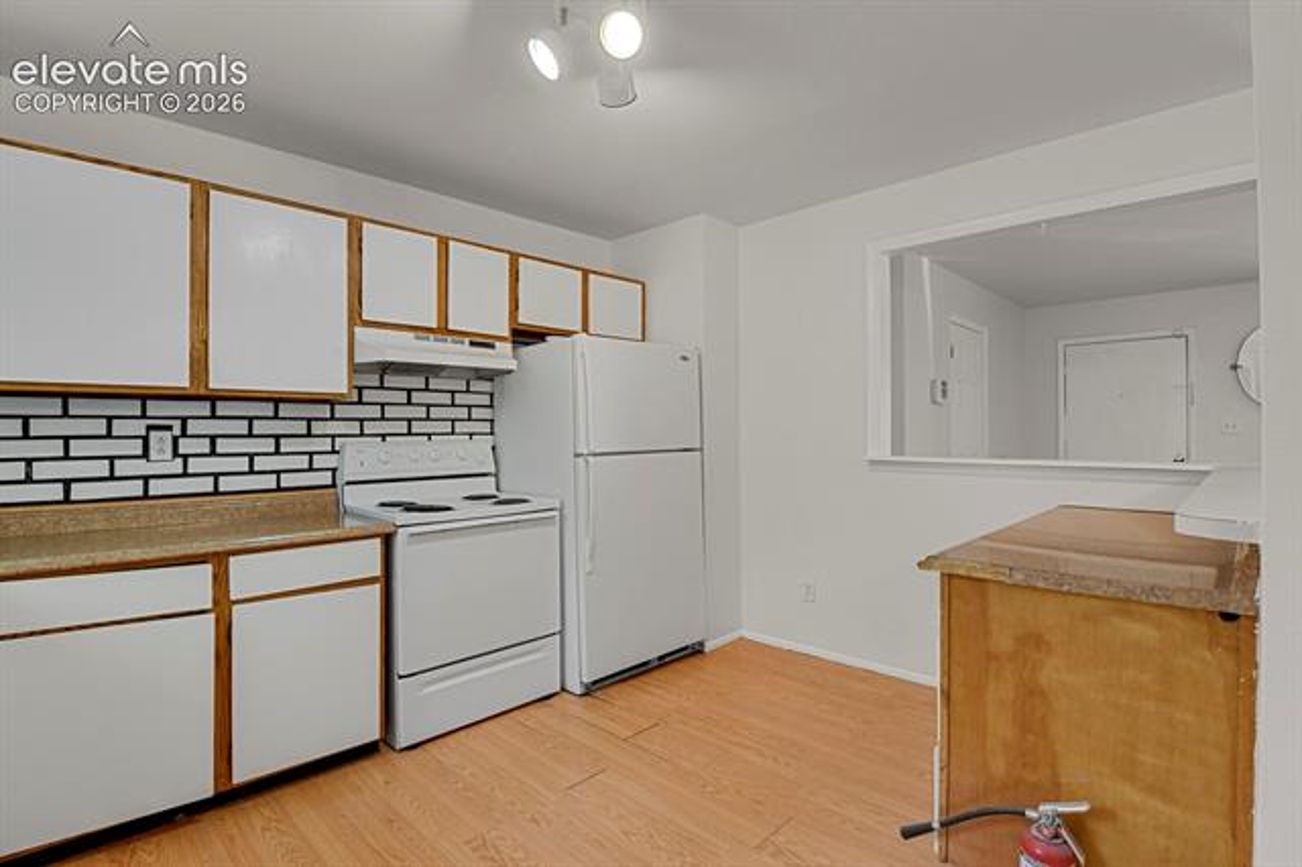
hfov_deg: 93.3
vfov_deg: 70.4
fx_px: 614
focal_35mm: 17
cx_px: 651
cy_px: 434
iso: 8000
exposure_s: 1/20
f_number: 8
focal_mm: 17
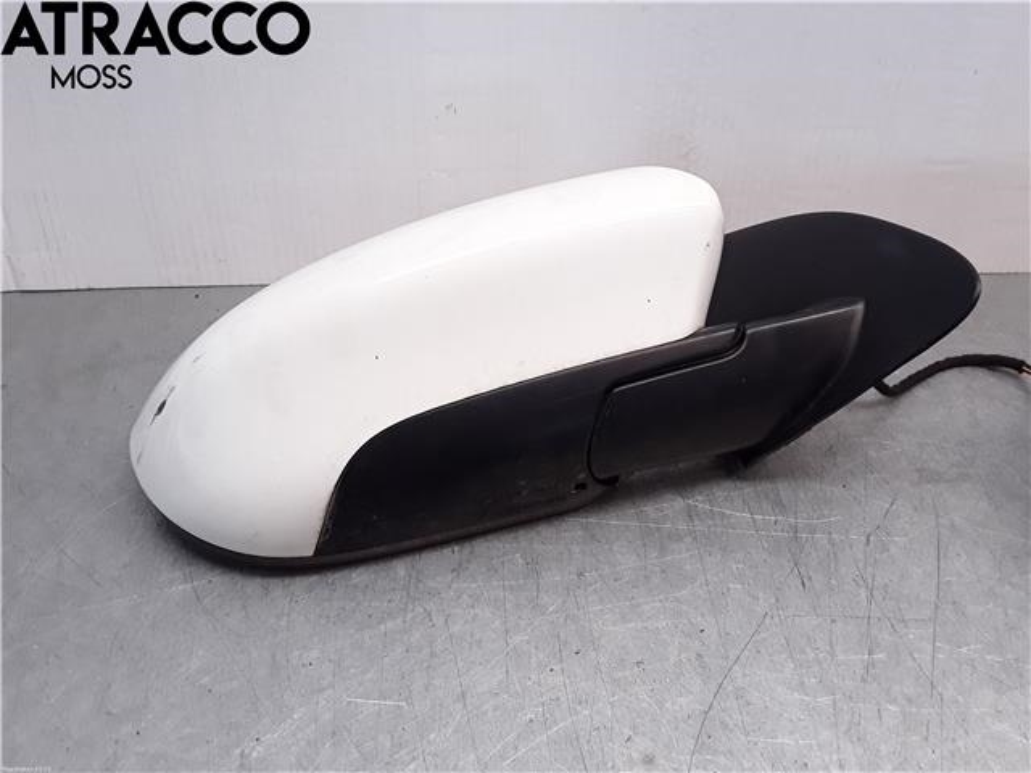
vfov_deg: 49.7
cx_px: 516
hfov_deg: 63.4
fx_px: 834
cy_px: 386
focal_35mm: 28
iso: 100
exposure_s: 1/172
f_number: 1.9
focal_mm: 2.91
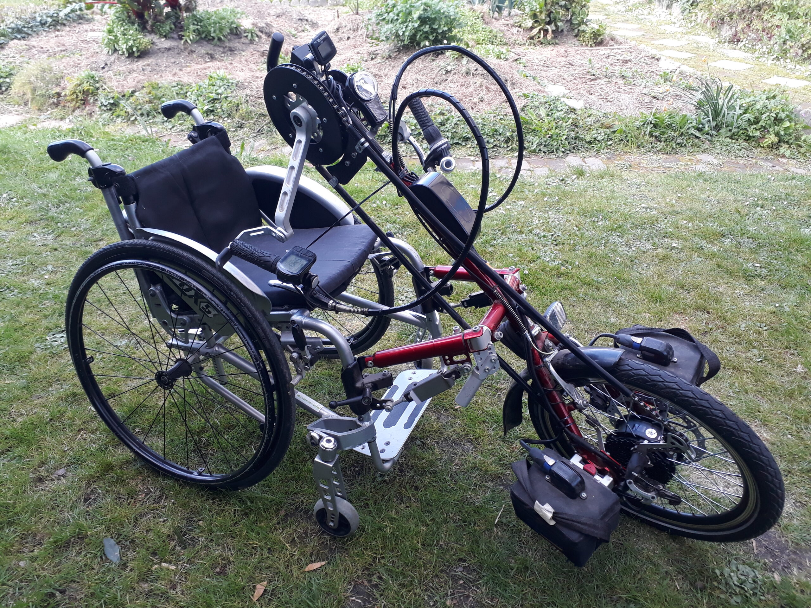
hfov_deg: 65.3
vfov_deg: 51.4
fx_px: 633
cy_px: 304
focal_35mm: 27
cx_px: 406
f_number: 1.9
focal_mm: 3.6
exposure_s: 1/100
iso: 50
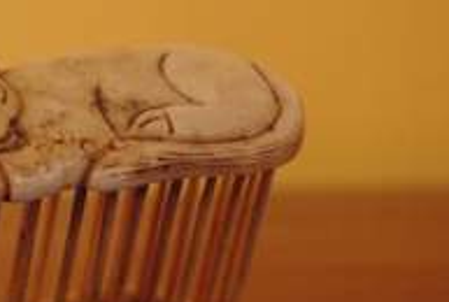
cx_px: 47
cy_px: 197
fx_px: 1864
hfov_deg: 13.6
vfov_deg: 9.3
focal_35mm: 149
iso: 1600
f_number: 6.7
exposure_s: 1/30
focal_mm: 47.5
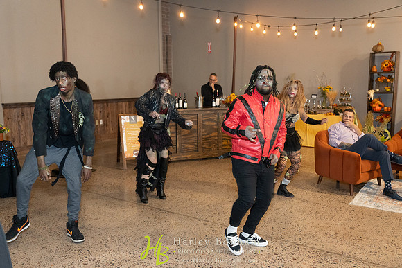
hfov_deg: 60.3
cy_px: 134
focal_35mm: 31
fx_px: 346
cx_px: 201
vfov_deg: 42.3
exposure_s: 1/125
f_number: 4
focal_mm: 31
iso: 6400
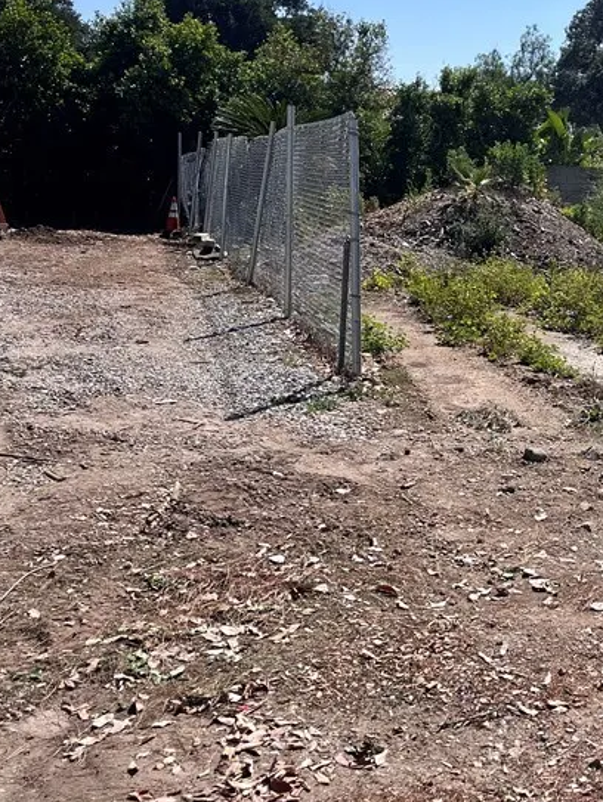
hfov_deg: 28.4
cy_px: 312
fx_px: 1137
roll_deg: -2.3
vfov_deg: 38.7
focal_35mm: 49
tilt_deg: -6.6
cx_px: 556
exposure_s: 1/4854
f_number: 1.6
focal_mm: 5.1
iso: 50
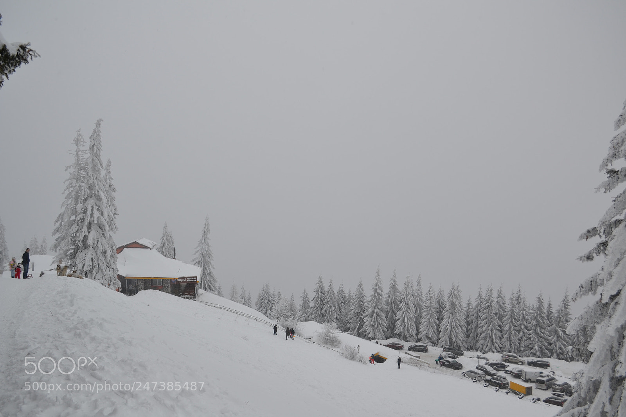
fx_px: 522
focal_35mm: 30
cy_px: 208
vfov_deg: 43.6
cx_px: 313
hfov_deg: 61.9
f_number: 5.6
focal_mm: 20
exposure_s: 1/125
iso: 160
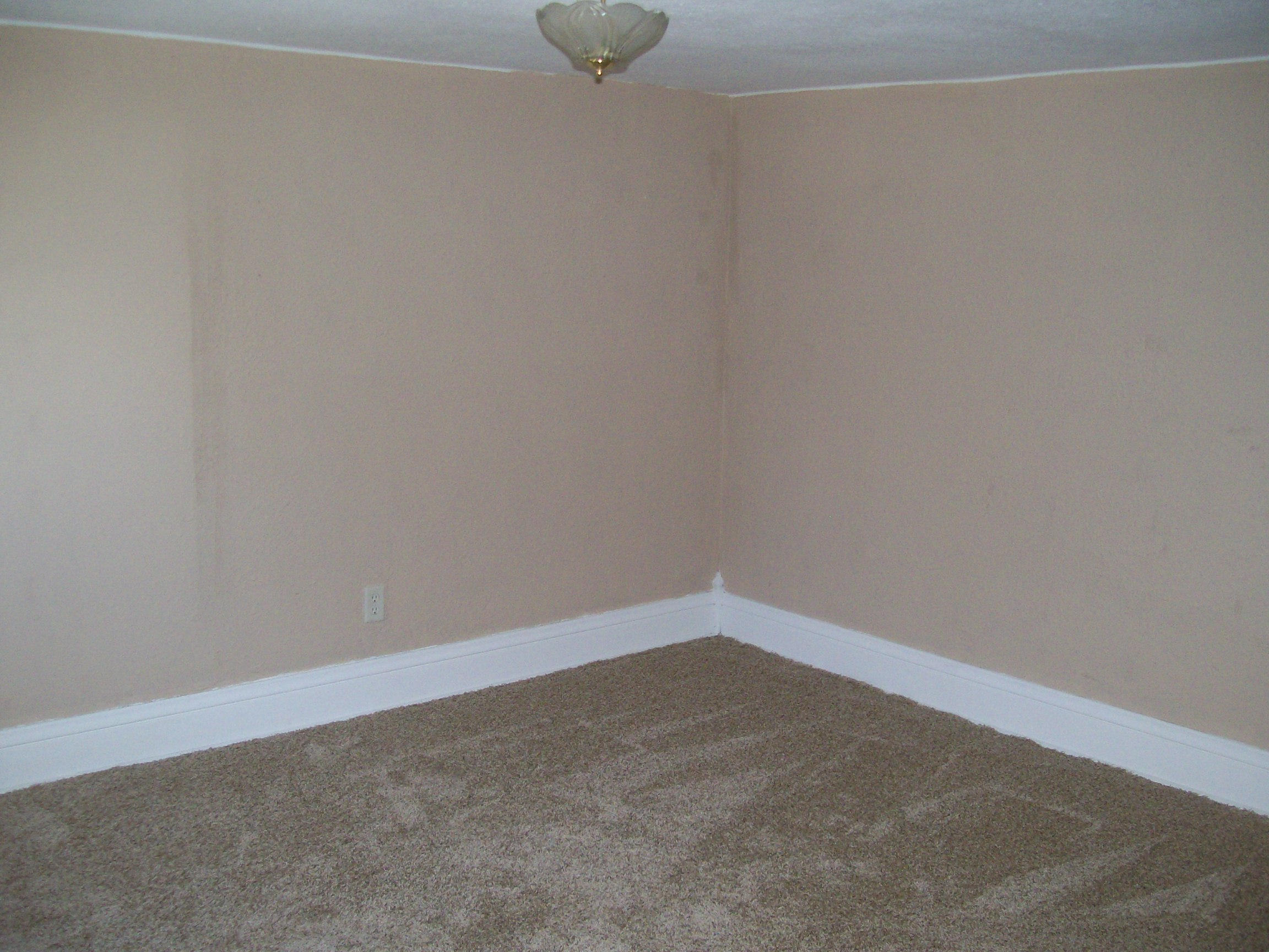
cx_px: 634
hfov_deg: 51.4
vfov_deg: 39.7
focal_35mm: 36
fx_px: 1320
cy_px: 476
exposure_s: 1/64
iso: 140
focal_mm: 6
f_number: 2.7
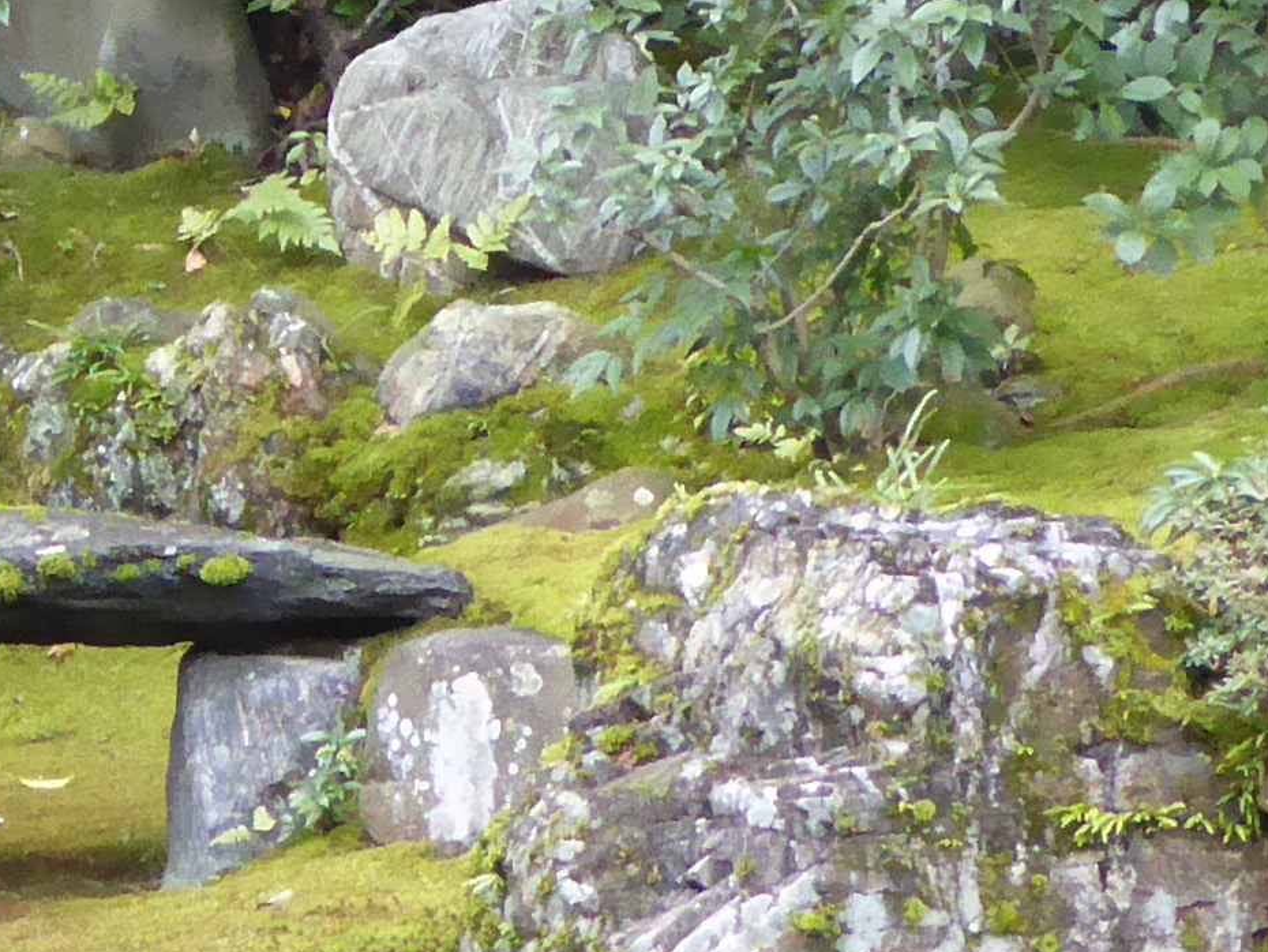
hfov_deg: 6.6
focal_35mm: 300
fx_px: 10992
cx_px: -35
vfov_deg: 4.9
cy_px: -597
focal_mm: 9.6
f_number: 4.1
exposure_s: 1/125
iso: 500
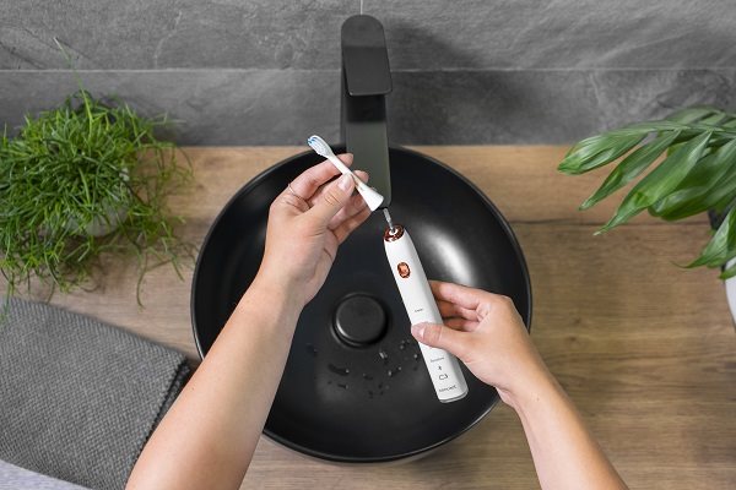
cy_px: 245
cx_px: 368
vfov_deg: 37.9
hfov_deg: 54.4
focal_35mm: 35
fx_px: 715
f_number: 4
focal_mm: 35
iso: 800
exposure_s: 1/100
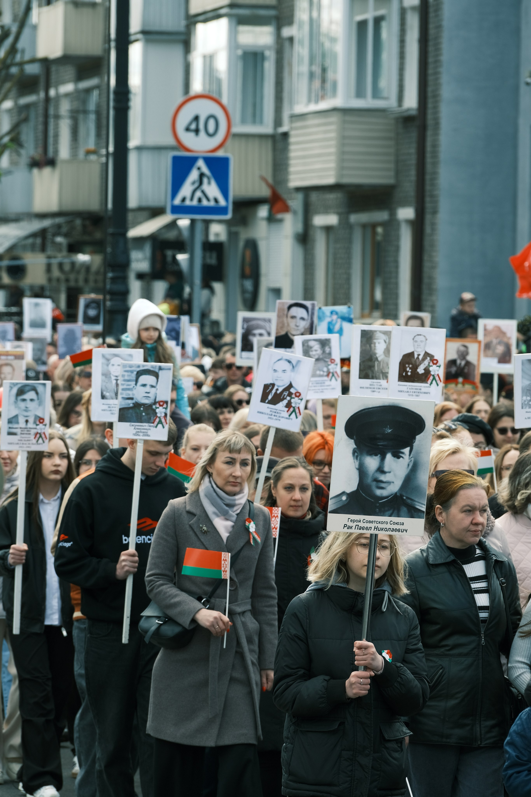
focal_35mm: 206
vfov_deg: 10.0
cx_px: 266
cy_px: 398
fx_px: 4557
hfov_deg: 6.7
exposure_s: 1/200
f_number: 6.4
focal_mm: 137
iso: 200
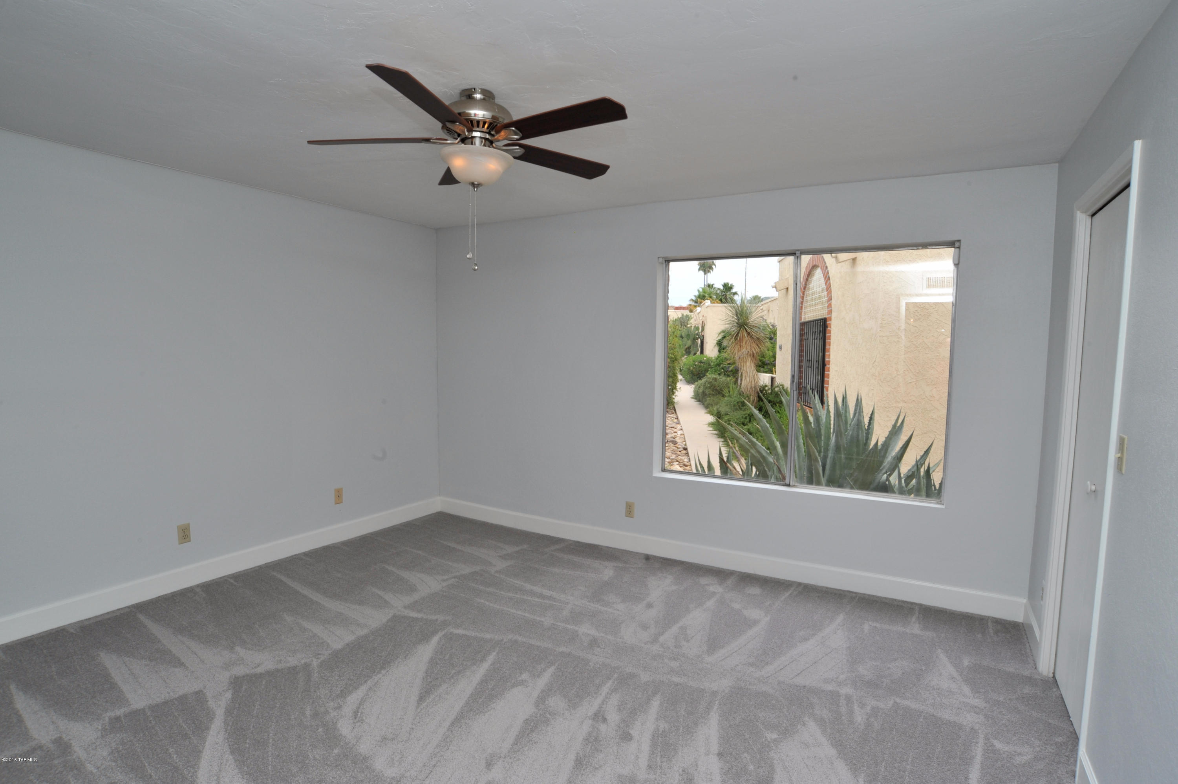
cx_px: 589
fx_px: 589
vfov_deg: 67.3
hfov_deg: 90.0
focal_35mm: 18
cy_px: 392
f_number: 16
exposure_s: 1/100
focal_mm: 18
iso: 400
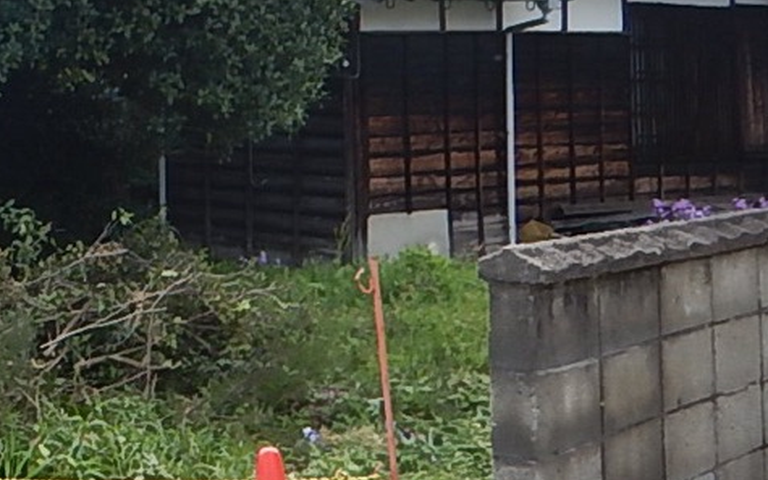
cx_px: -306
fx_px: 1570
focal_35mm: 75
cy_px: 58
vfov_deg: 17.2
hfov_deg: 23.4
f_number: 2.8
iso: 125
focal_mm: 4.3
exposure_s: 1/500
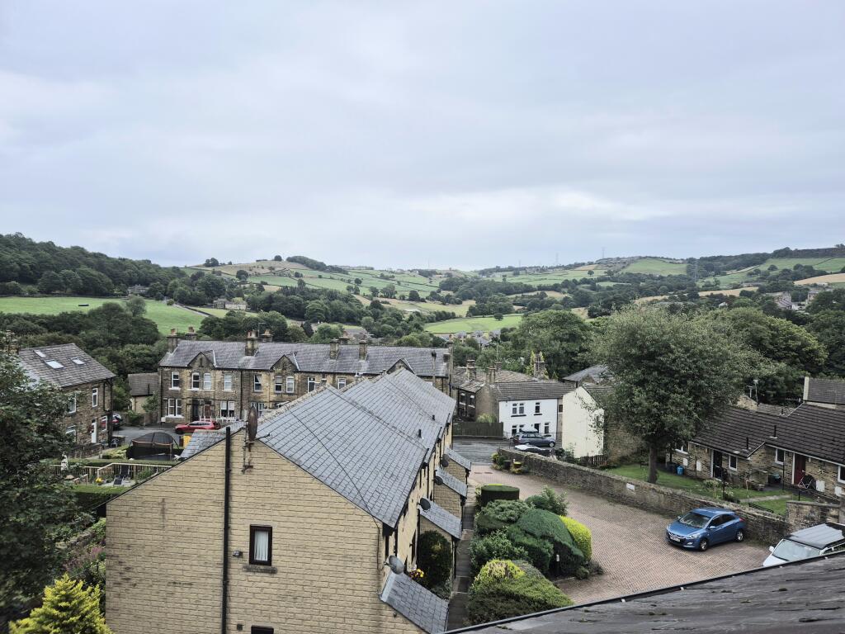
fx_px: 561
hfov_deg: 73.9
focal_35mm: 23
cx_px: 422
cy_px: 317
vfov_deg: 58.9
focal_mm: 5.4
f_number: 1.8
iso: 25
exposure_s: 1/2000
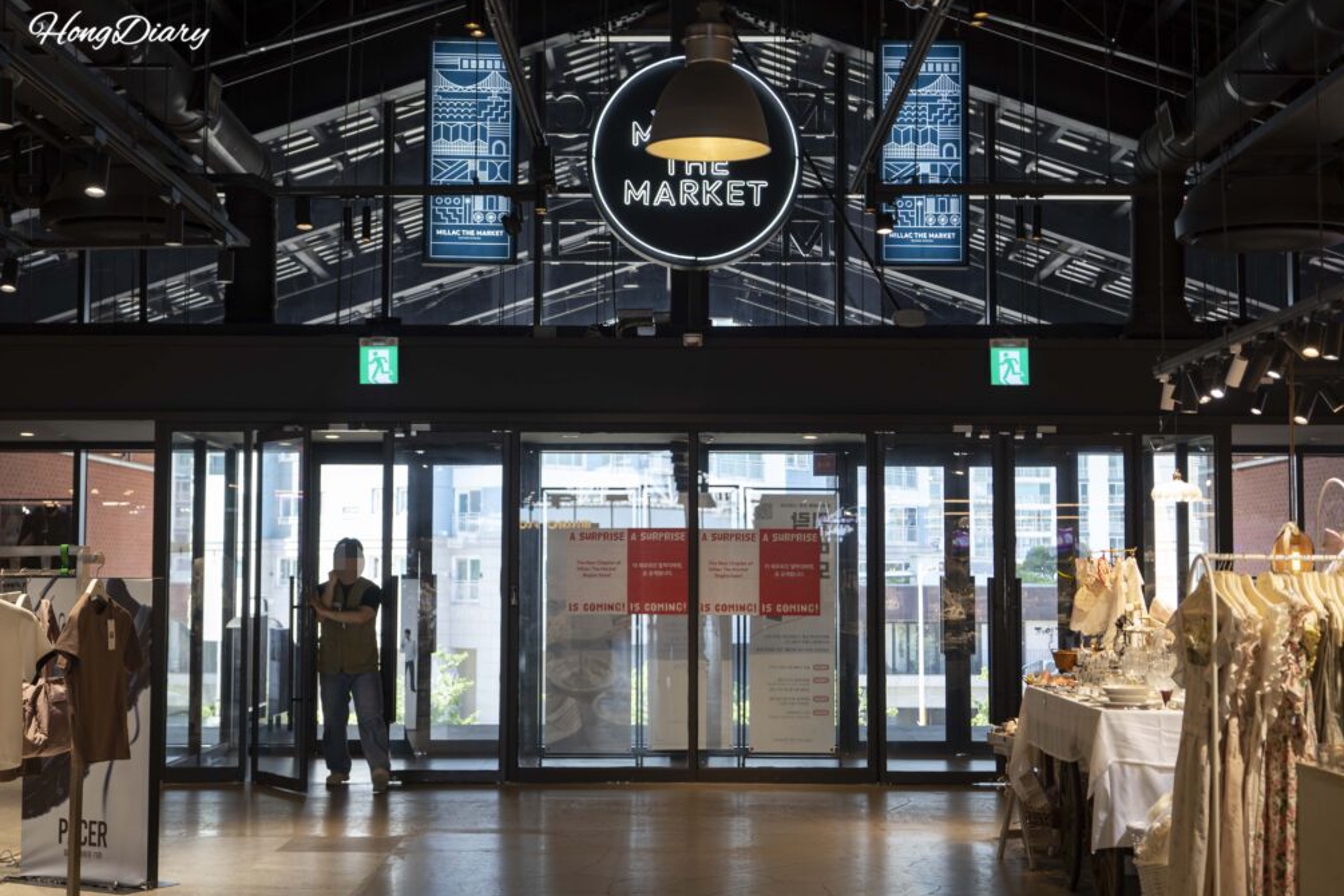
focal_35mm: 54
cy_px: 445
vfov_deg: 25.1
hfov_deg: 36.9
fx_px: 2016
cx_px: 674
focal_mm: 53
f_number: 5.6
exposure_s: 1/60
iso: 400
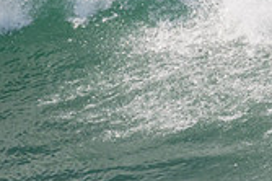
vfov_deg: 0.5
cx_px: 340
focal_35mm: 2779
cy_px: -48
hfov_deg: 0.7
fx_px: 20976
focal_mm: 800
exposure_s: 1/2000
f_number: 11
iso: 1100
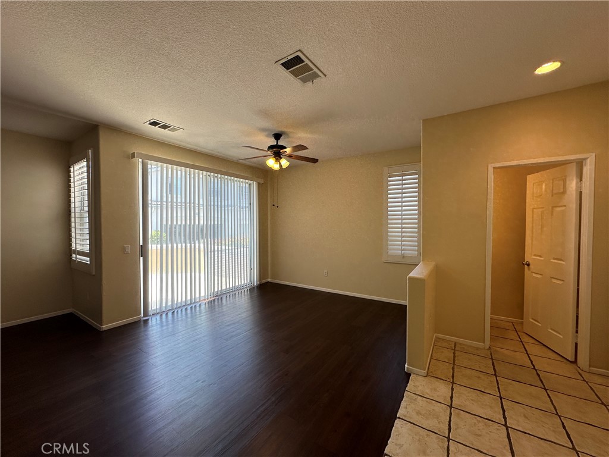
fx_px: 246
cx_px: 304
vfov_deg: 85.7
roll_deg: +0.0
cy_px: 228
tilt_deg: -0.5
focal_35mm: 14
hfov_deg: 102.1
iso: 50
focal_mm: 2.22
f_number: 2.2
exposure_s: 1/120
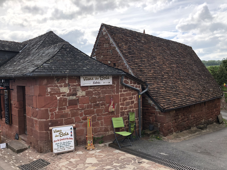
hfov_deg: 63.4
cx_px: 114
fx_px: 184
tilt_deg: -1.2
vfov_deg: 49.7
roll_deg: +1.9
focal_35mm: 28
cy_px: 85
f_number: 1.8
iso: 20
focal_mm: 4
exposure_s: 1/1600
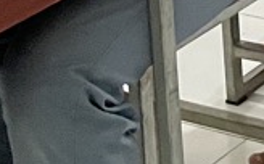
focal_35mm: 202
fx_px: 1451
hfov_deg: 9.5
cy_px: -457
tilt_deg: -6.7
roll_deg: +1.4
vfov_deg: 5.7
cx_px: 573
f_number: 1.6
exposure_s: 1/60
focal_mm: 4.2
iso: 320
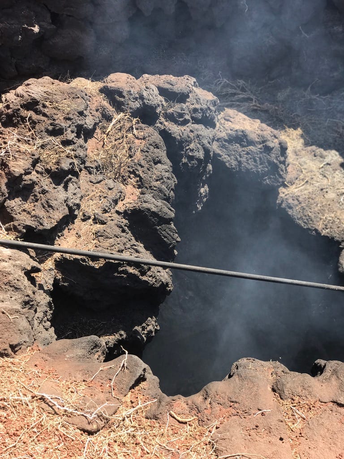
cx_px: 172
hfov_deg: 25.7
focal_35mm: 57
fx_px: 755
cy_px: 230
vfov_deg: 33.8
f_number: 2.8
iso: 20
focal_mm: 6.6
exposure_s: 1/220
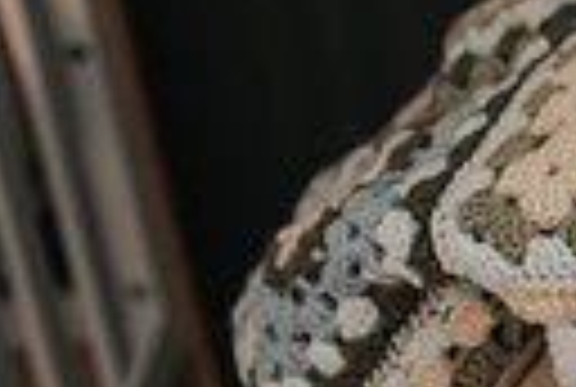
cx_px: 1224
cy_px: 92
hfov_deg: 11.4
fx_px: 2534
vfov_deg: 8.7
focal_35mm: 158
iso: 1000
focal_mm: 35
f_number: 2.8
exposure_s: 1/250
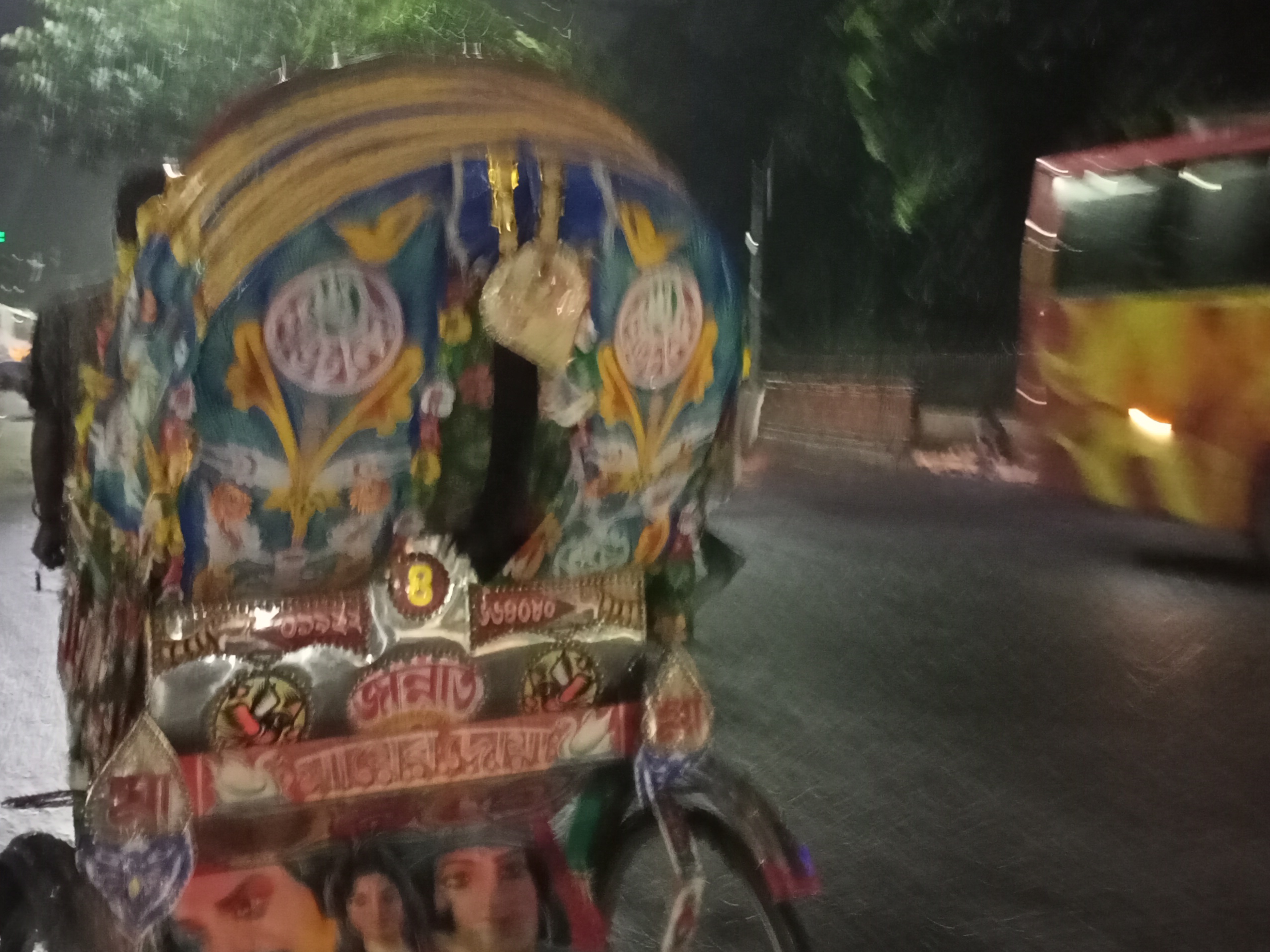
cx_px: 638
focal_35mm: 44
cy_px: 443
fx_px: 1614
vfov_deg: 32.9
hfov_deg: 42.9
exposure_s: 1/20
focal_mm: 4.05
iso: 1793
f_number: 1.8
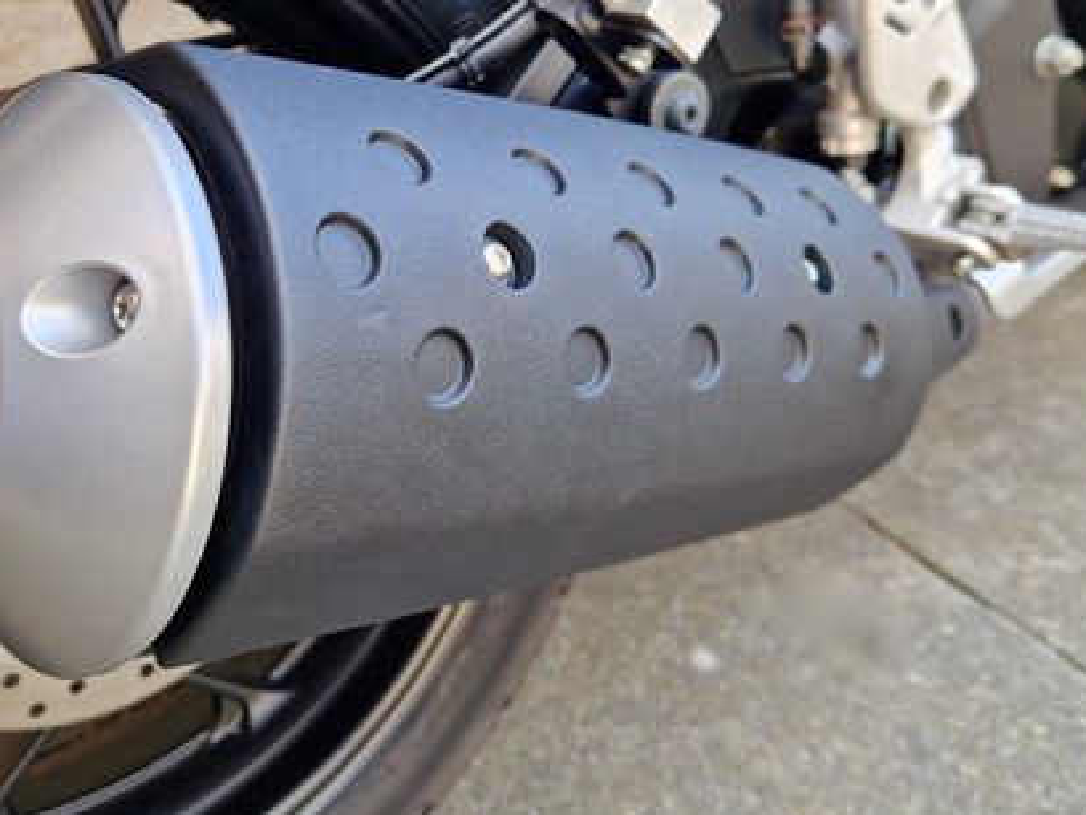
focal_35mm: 36
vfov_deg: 39.1
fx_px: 1130
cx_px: 443
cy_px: 255
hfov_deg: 51.1
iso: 50
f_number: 1.8
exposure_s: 1/180
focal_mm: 5.4
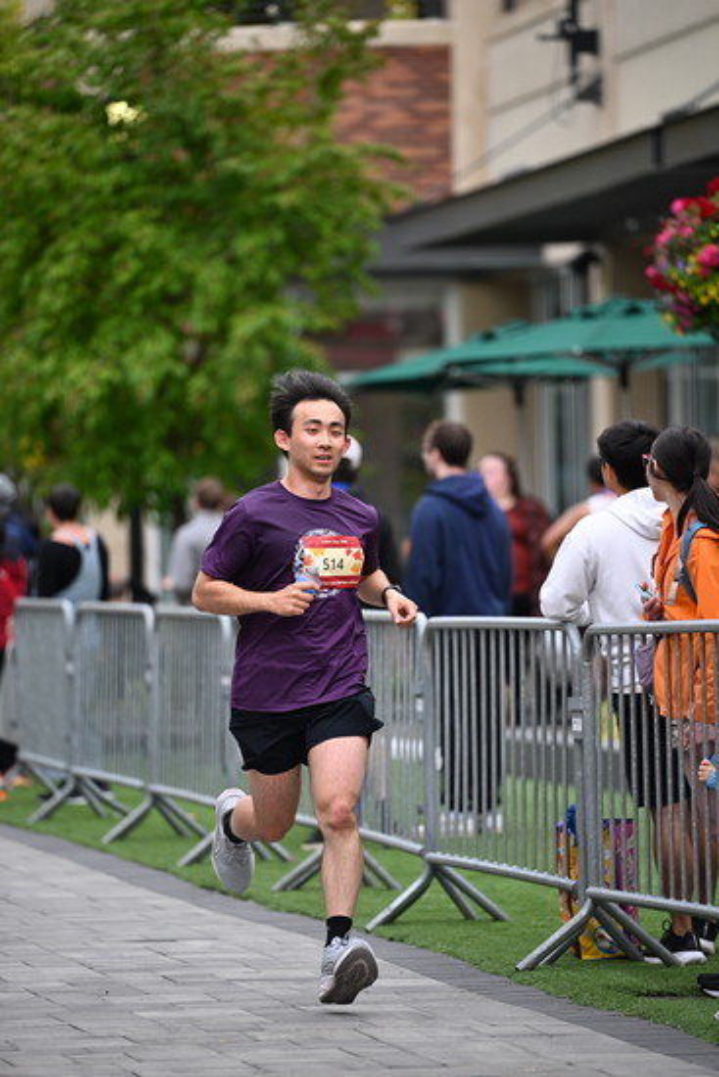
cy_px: 538
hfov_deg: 6.9
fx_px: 5987
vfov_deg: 10.3
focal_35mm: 200
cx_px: 360
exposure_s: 1/2000
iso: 640
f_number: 2.8
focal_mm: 200
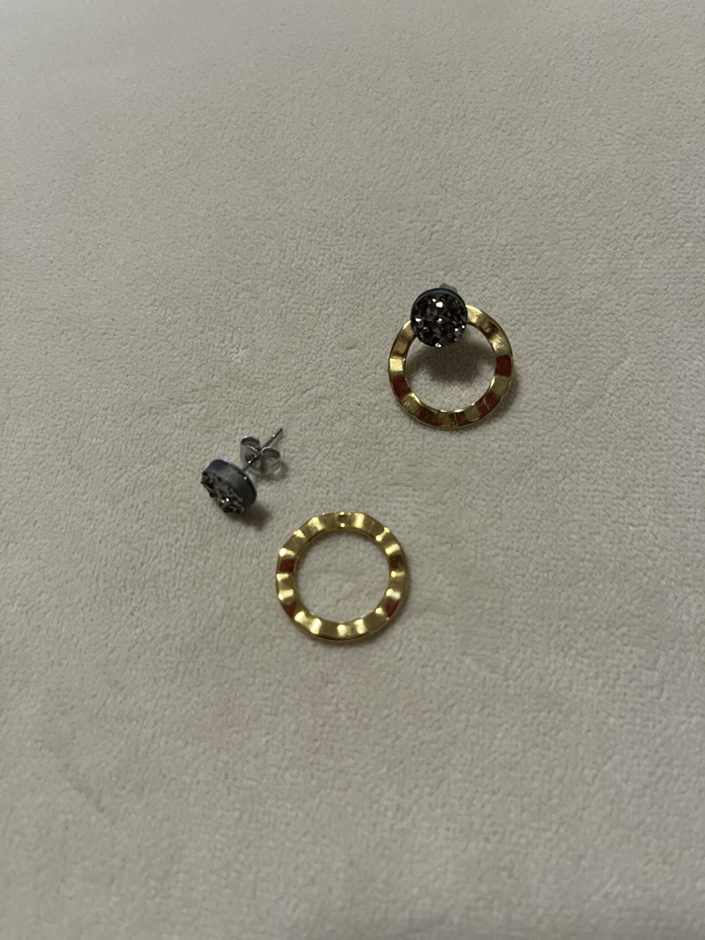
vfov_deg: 67.3
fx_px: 706
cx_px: 352
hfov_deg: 53.1
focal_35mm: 26
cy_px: 470
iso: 320
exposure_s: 1/60
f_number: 1.6
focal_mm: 5.1
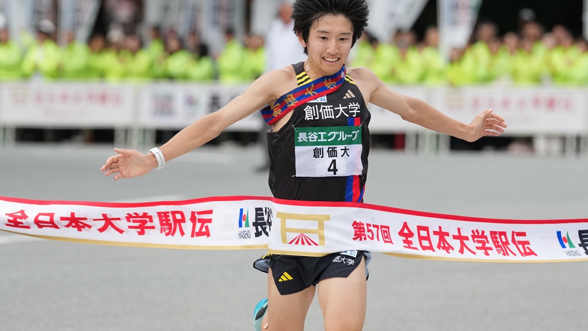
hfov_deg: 6.8
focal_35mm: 315
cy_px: 136
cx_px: 294
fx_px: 4912
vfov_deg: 3.9
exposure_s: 1/2000
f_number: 4
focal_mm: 200
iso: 640
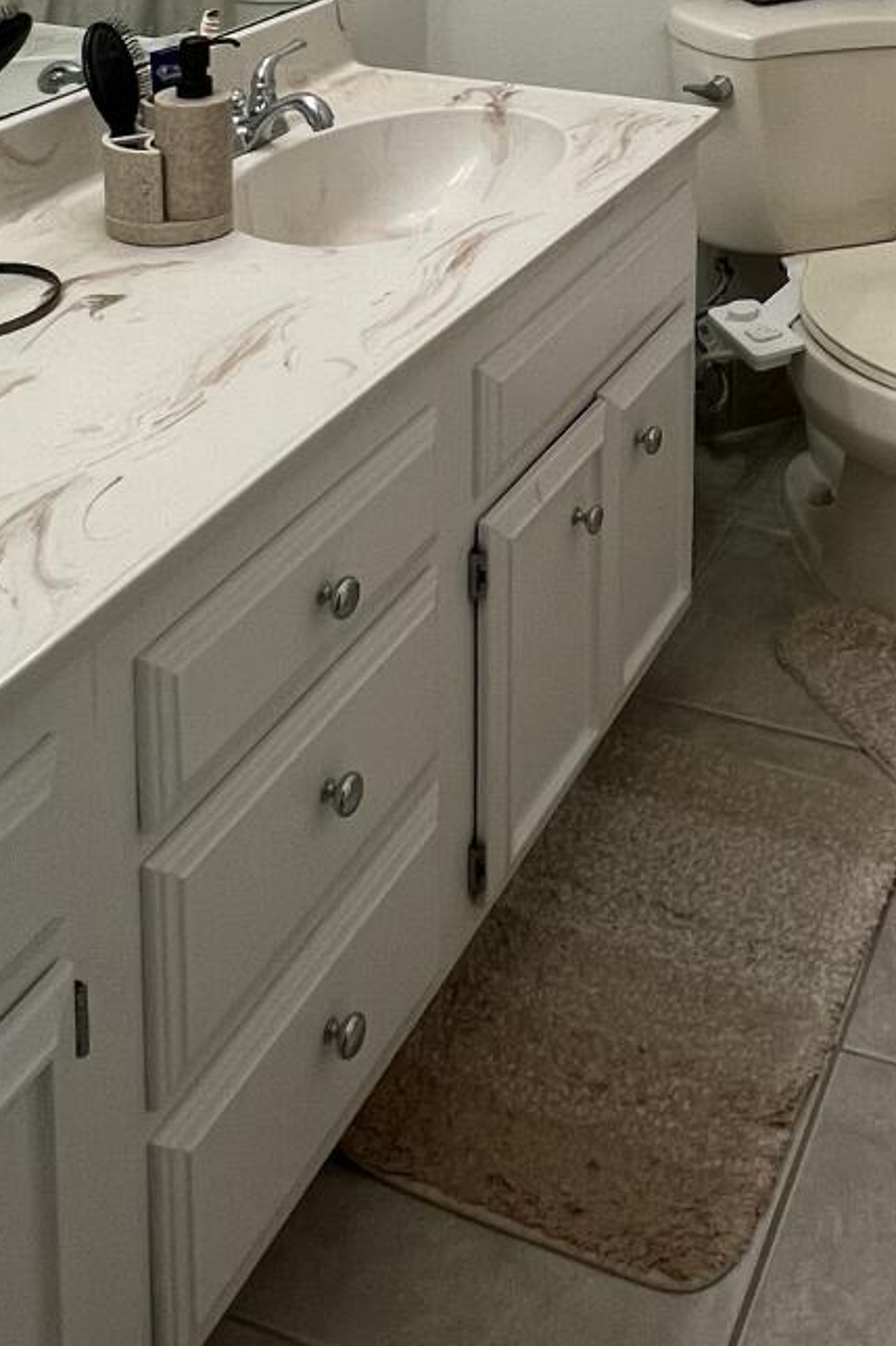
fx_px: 1569
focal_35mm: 42
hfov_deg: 30.6
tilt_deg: -7.8
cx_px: 787
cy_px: -226
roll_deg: -0.5
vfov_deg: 36.9
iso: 80
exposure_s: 1/120
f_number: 1.8
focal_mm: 1.57
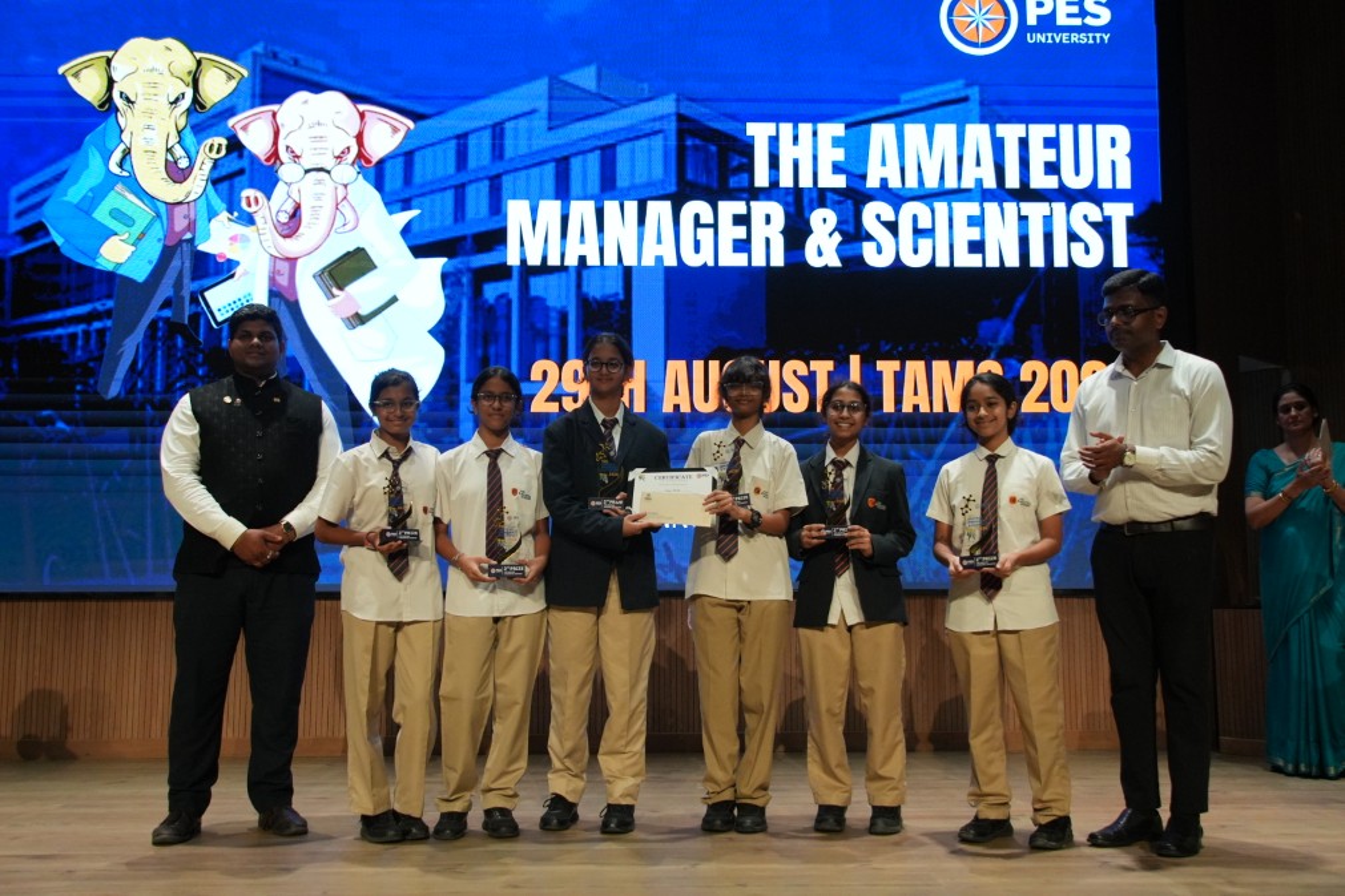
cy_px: 448
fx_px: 1345
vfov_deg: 36.9
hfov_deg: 53.1
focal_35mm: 36
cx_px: 672
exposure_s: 1/320
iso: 2500
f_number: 4.5
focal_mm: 24
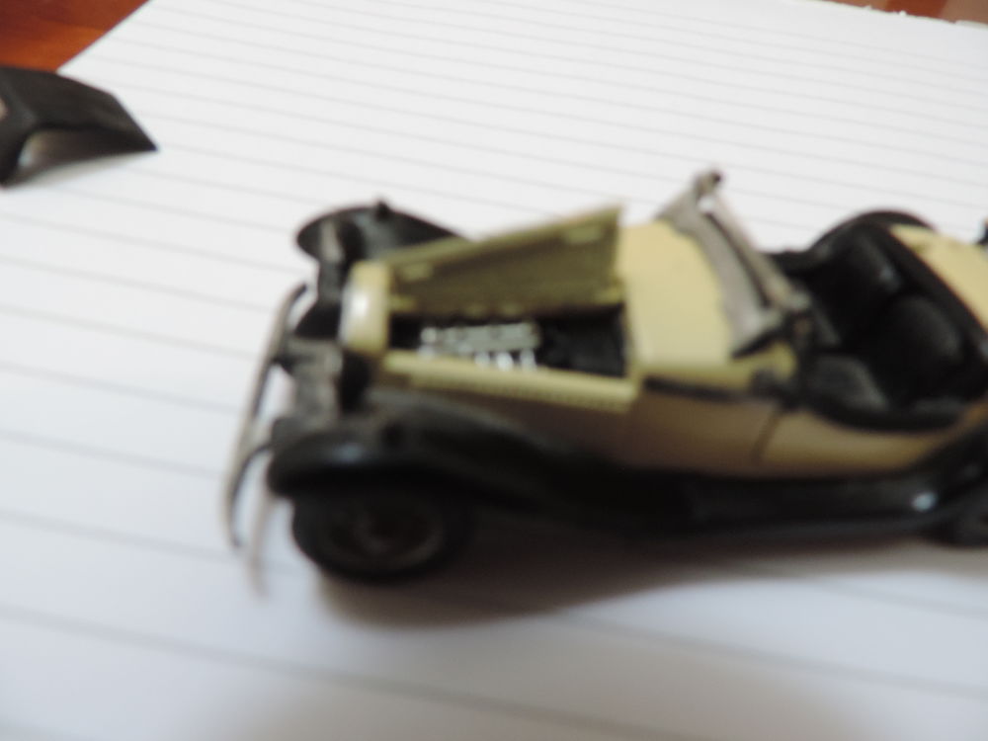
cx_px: 494
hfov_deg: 71.6
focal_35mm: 24
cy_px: 370
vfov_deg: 56.8
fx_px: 685
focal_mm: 4.3
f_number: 3
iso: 400
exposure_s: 1/13
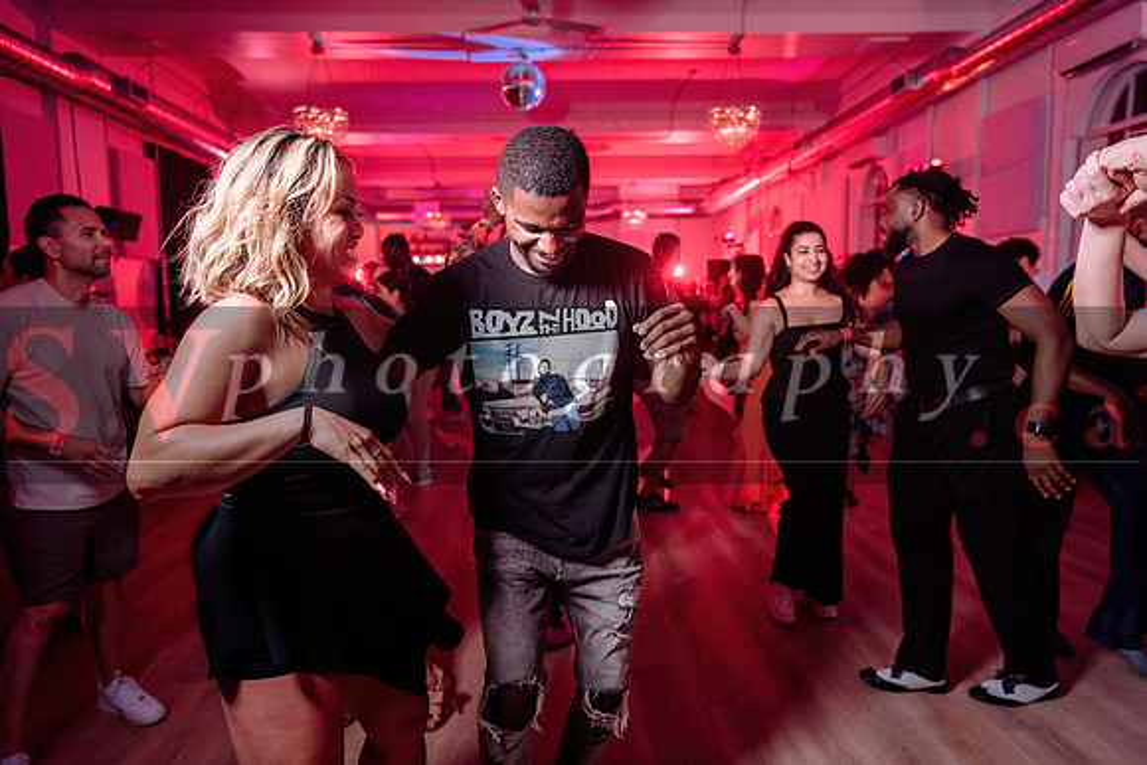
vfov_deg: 53.2
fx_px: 765
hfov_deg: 73.7
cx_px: 574
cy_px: 382
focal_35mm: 24
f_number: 3.2
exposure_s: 1/50
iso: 800
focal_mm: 24
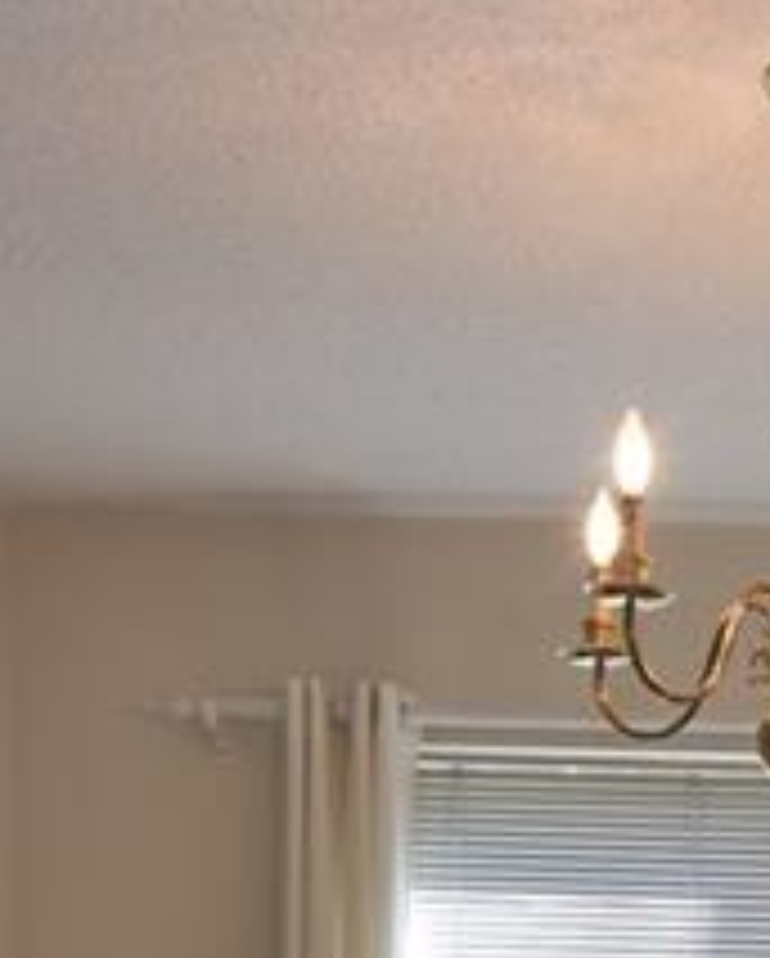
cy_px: 1372
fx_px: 2302
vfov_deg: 20.6
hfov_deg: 18.4
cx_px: 793
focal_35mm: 81
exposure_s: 1/80
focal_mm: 12
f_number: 4.5
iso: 400
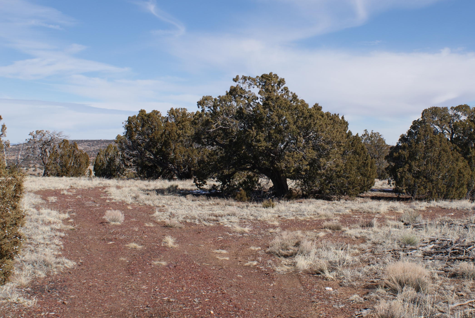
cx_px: 294
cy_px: 116
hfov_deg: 35.4
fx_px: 740
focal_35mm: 56
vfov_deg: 24.2
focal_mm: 26
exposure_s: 1/250
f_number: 9
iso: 100
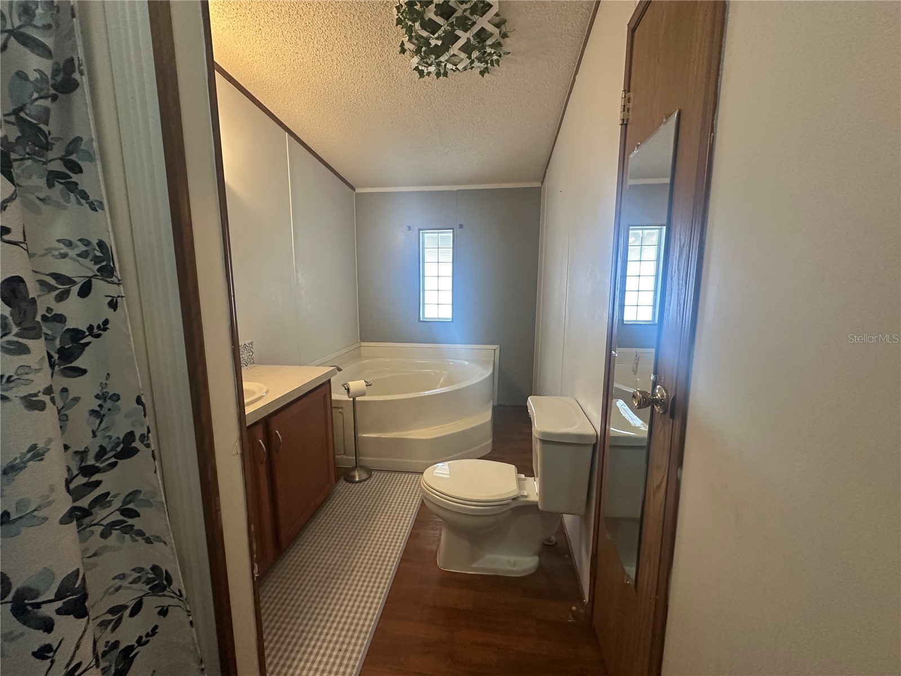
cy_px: 338
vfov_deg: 85.7
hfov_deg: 102.1
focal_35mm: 14
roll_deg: -0.6
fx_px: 364
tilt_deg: -8.3
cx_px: 450
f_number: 2.2
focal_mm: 2.22
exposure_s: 1/60
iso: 320
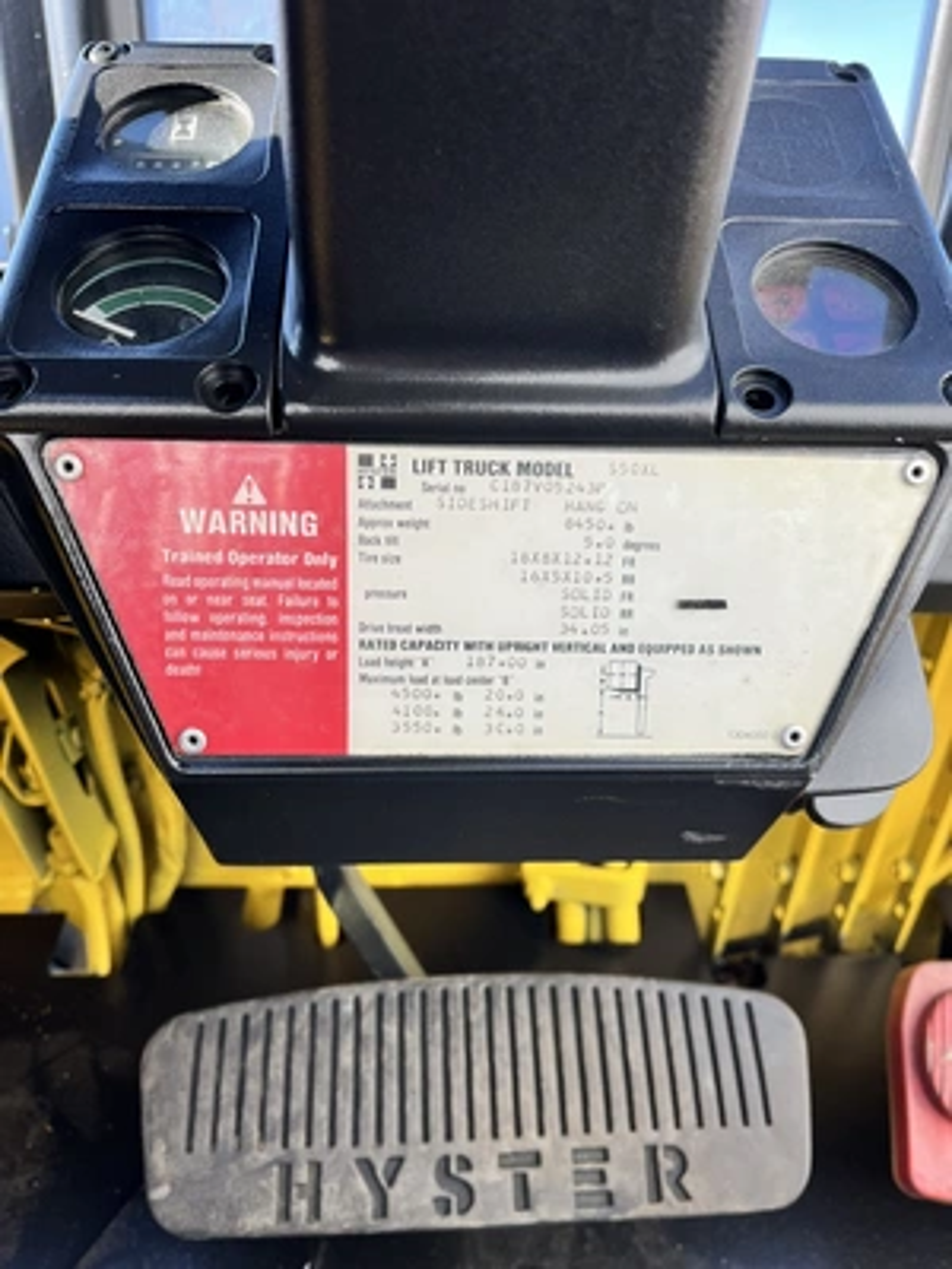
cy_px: 634
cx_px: 476
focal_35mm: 26
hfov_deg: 53.1
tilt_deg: -23.0
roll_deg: -1.1
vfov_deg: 67.3
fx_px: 953
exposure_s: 1/337
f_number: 1.6
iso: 50
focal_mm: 5.1
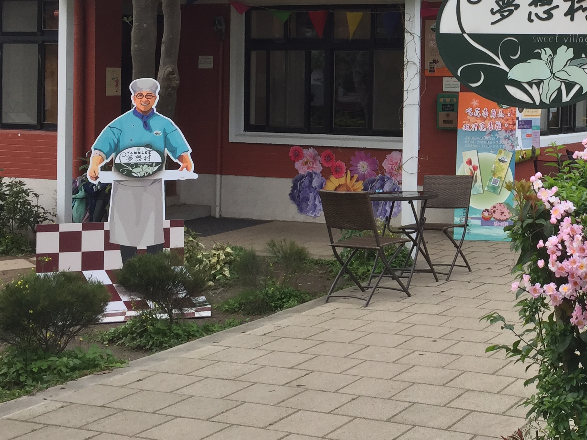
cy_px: 127
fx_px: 1017
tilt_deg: -2.3
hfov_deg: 30.6
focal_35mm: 60
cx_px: 536
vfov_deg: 24.2
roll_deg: -2.1
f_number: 2.2
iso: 32
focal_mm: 4.15
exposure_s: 1/706
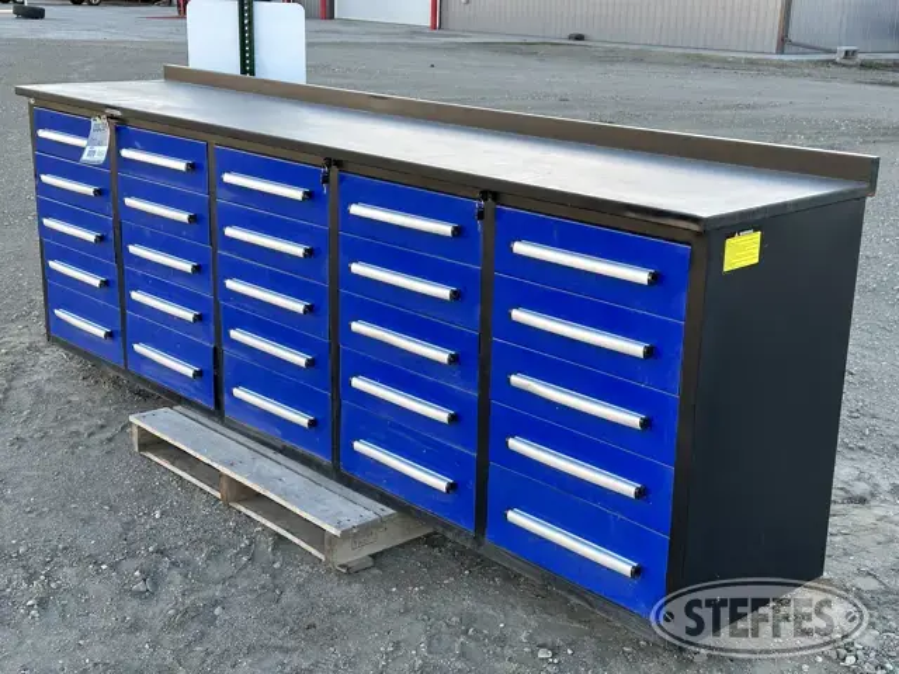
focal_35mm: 48
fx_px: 1247
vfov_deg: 30.3
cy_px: 337
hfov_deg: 39.7
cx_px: 450
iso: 64
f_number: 1.78
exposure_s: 1/324
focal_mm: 6.86
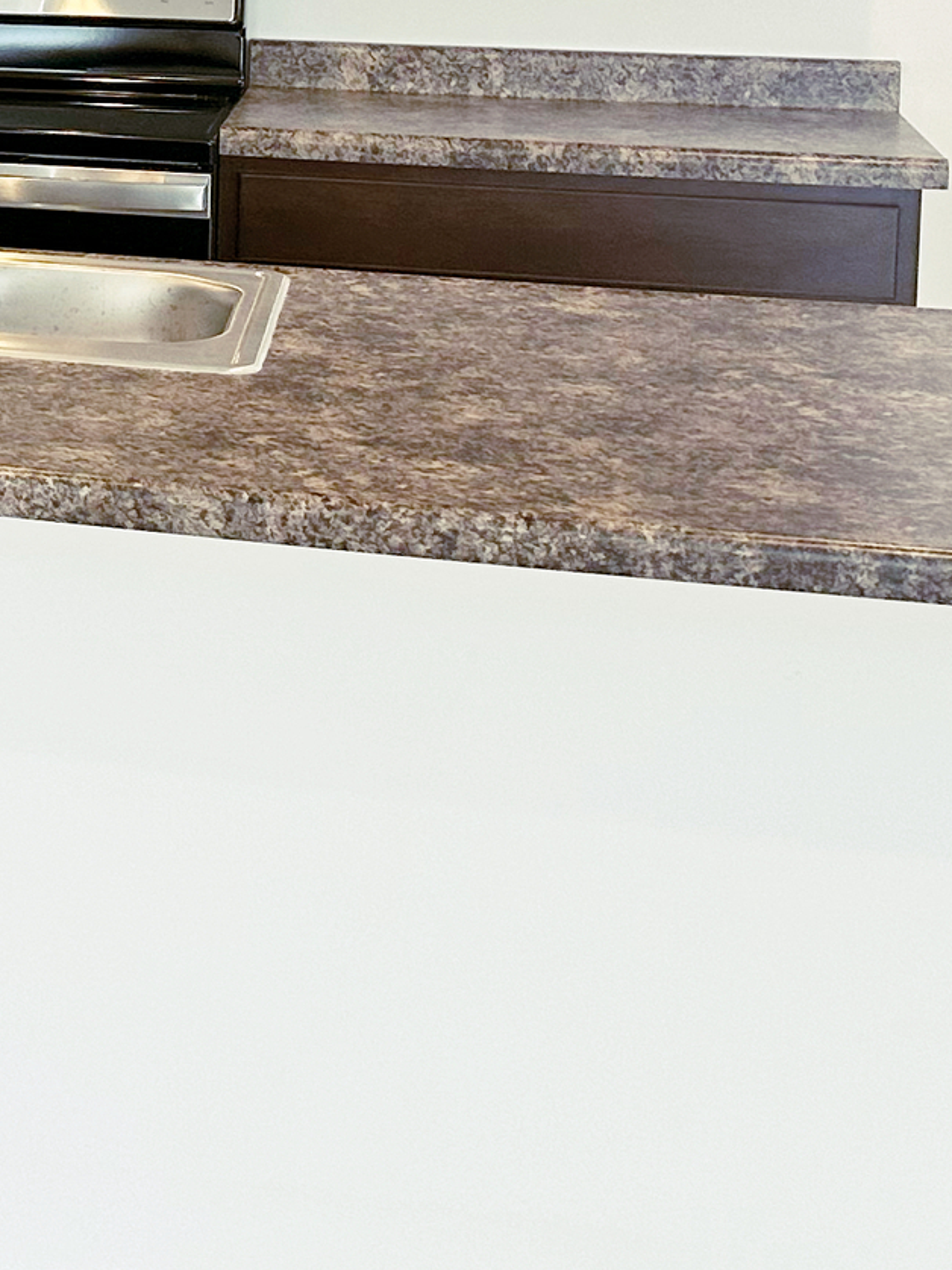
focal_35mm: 88
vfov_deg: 21.5
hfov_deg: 14.5
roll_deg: +0.4
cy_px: -3
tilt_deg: -5.2
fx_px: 3229
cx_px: -823
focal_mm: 6.86
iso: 125
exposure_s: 1/120
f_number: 1.78
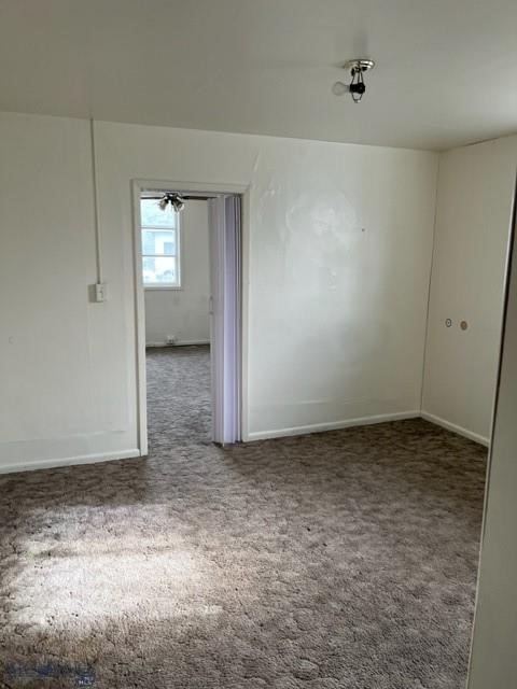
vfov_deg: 67.3
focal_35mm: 26
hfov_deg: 53.1
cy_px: 344
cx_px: 258
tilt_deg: -8.8
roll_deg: -0.8
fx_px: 518
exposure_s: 1/121
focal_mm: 5.7
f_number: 1.5
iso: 64
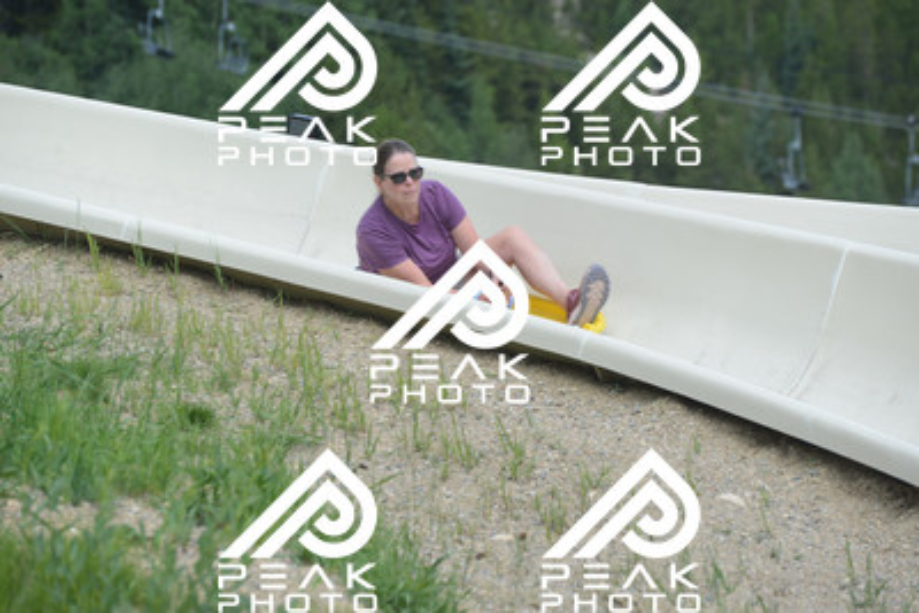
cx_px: 460
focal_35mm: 195
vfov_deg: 7.0
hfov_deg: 10.5
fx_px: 4979
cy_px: 306
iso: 400
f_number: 6.3
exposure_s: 1/640
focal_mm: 195
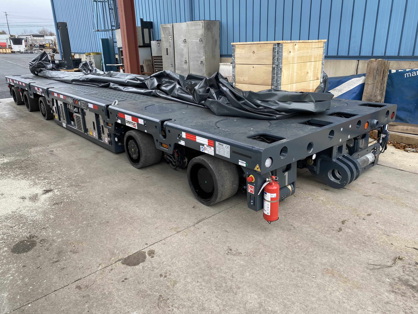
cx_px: 209
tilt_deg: -19.5
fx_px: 314
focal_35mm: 26
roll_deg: +1.3
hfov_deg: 67.3
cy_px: 157
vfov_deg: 53.1
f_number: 1.8
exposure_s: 1/244
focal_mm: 4.25
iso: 32
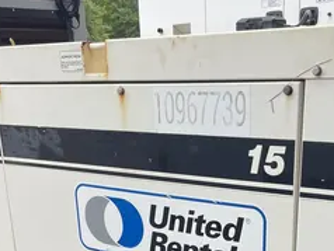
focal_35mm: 60
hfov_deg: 32.1
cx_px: 180
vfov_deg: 22.9
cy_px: 284
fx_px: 580
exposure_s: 1/121
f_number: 1.6
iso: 32
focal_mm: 4.2
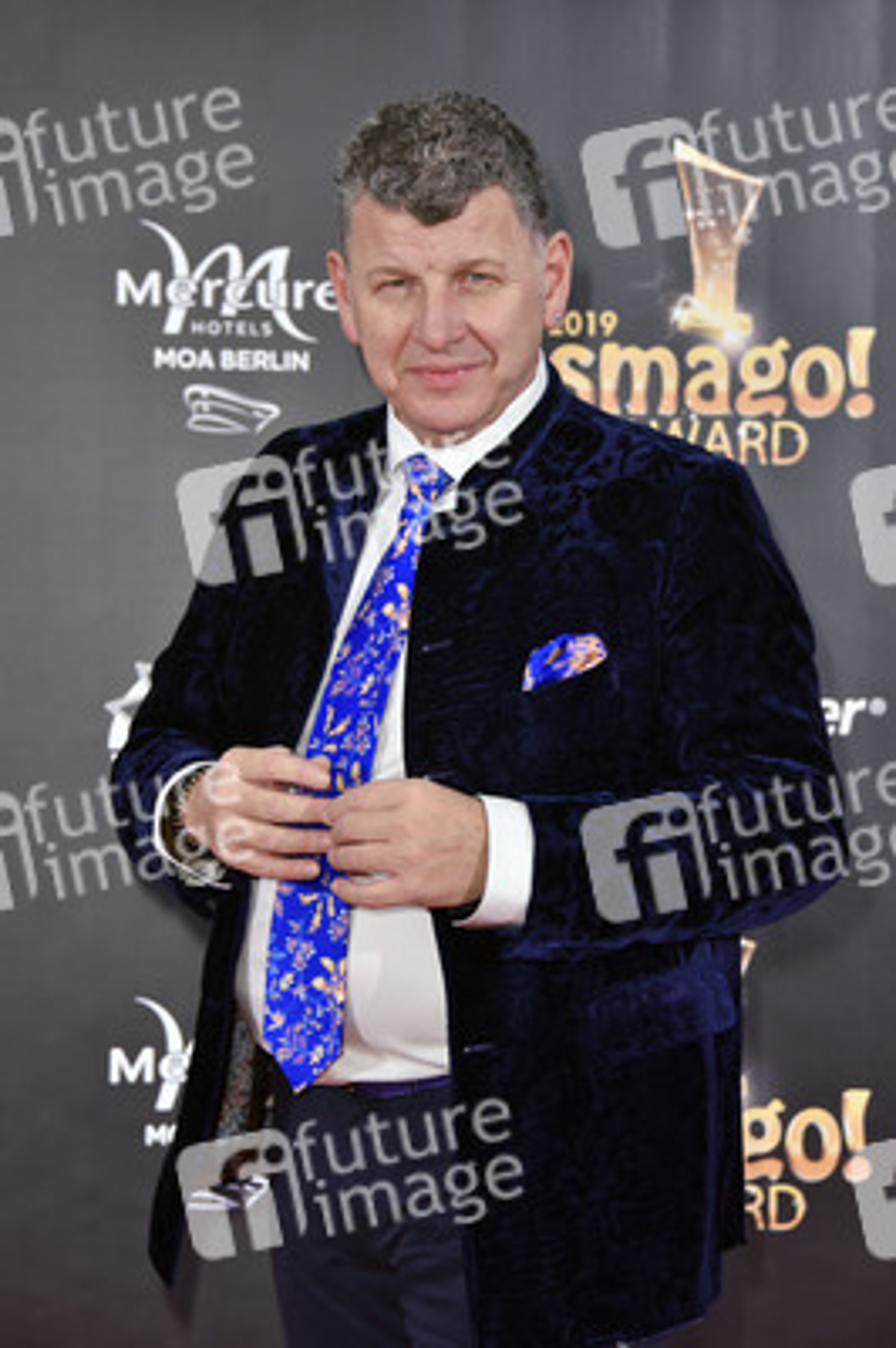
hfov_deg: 14.8
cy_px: 674
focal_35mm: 92
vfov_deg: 22.2
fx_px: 3440
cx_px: 448
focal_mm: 92
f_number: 5.6
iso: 1000
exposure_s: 1/160
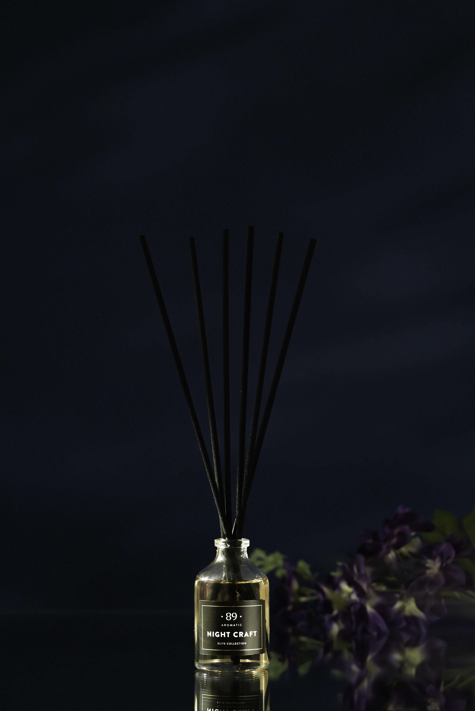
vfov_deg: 22.6
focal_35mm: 90
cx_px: 238
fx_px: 1779
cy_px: 356
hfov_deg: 15.2
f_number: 8
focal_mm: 90
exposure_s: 1/20
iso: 200
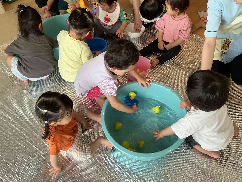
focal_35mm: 29
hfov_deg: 61.7
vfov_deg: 48.2
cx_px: 121
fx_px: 203
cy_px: 91
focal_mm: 3
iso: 20
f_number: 1.8
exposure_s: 1/120
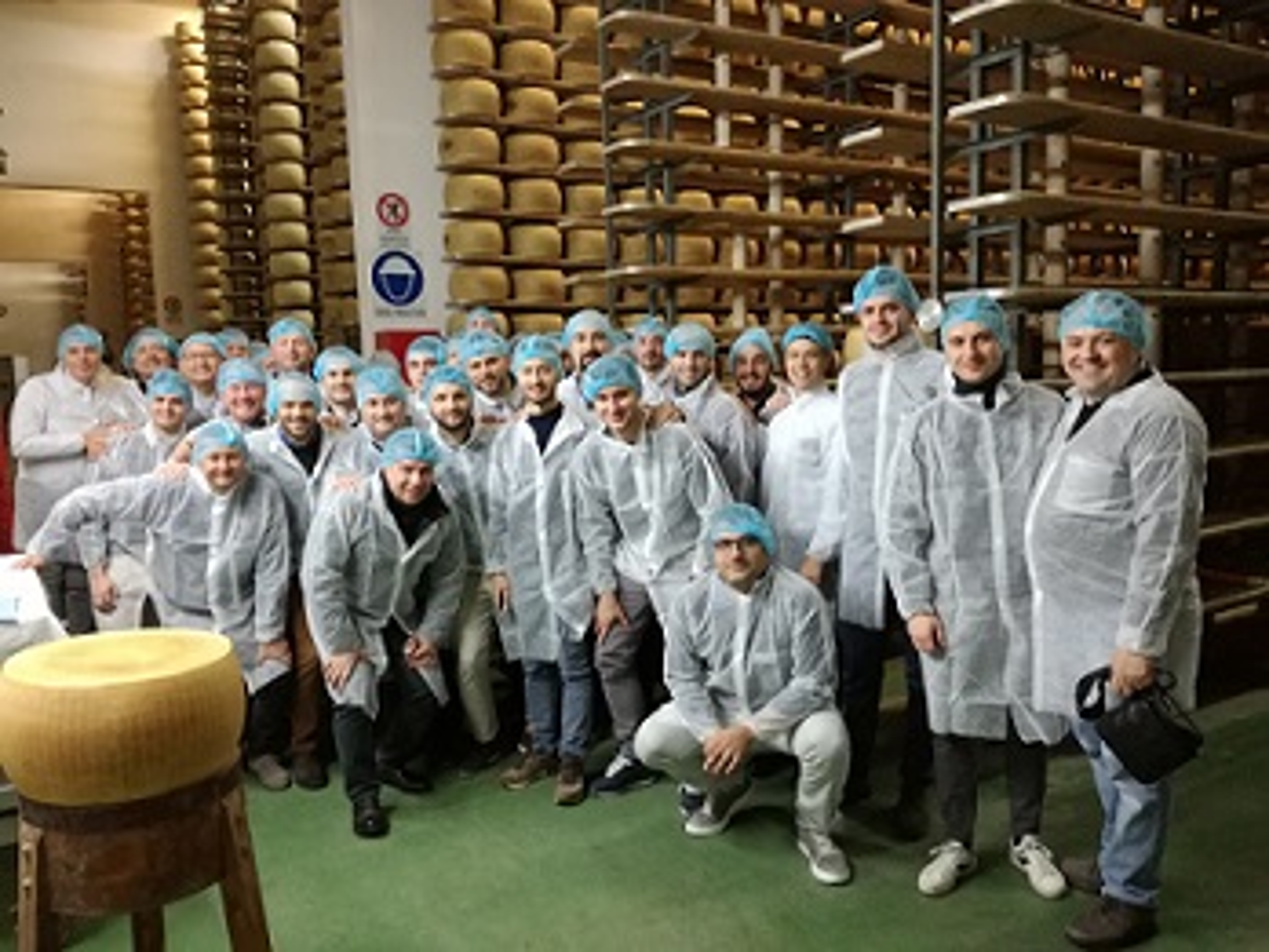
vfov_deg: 51.4
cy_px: 476
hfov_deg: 65.3
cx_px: 634
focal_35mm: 27
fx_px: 990
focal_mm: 3.79
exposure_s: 1/25
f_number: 2
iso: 500
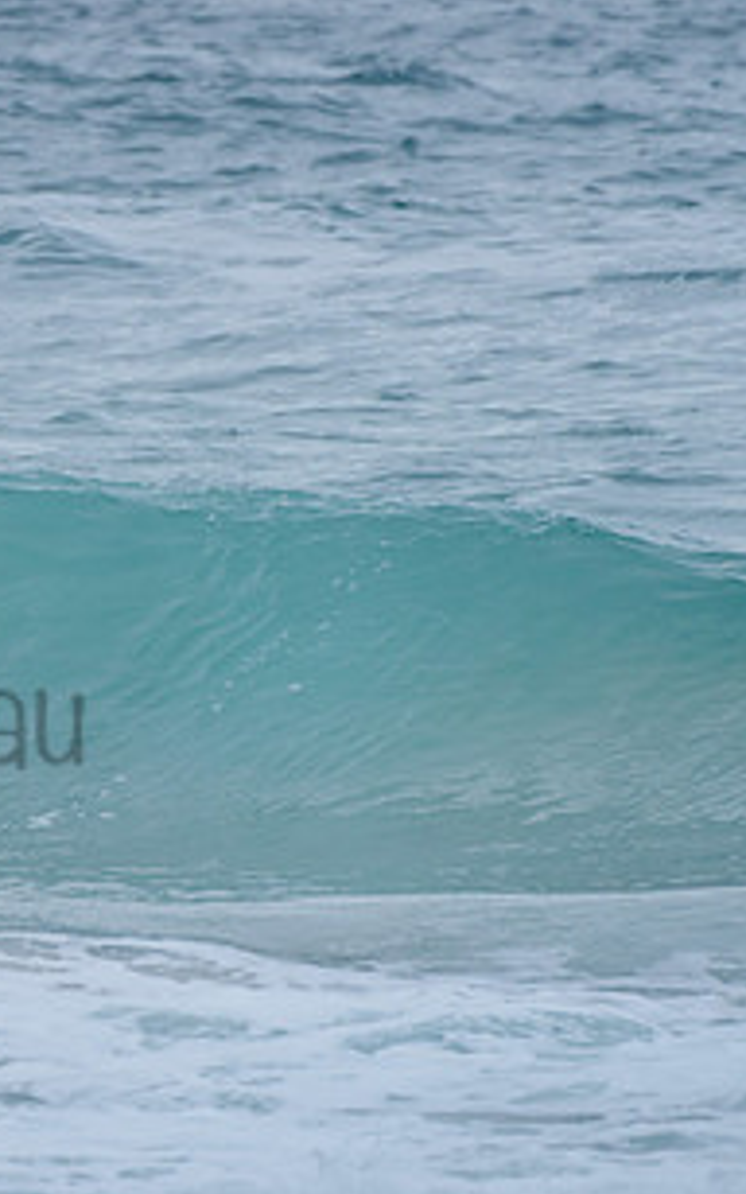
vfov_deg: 1.8
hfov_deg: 1.1
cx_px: -323
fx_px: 38367
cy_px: 507
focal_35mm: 1180
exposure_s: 1/1250
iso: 500
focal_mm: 500
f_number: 5.6
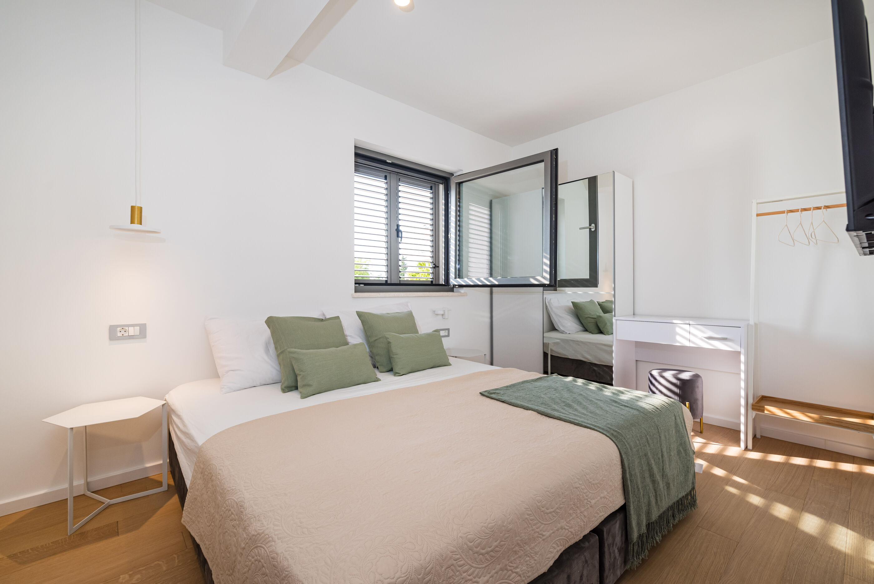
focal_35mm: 15
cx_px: 437
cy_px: 292
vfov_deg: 77.4
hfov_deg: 100.4
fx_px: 364
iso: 400
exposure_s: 1/100
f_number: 8
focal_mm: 15
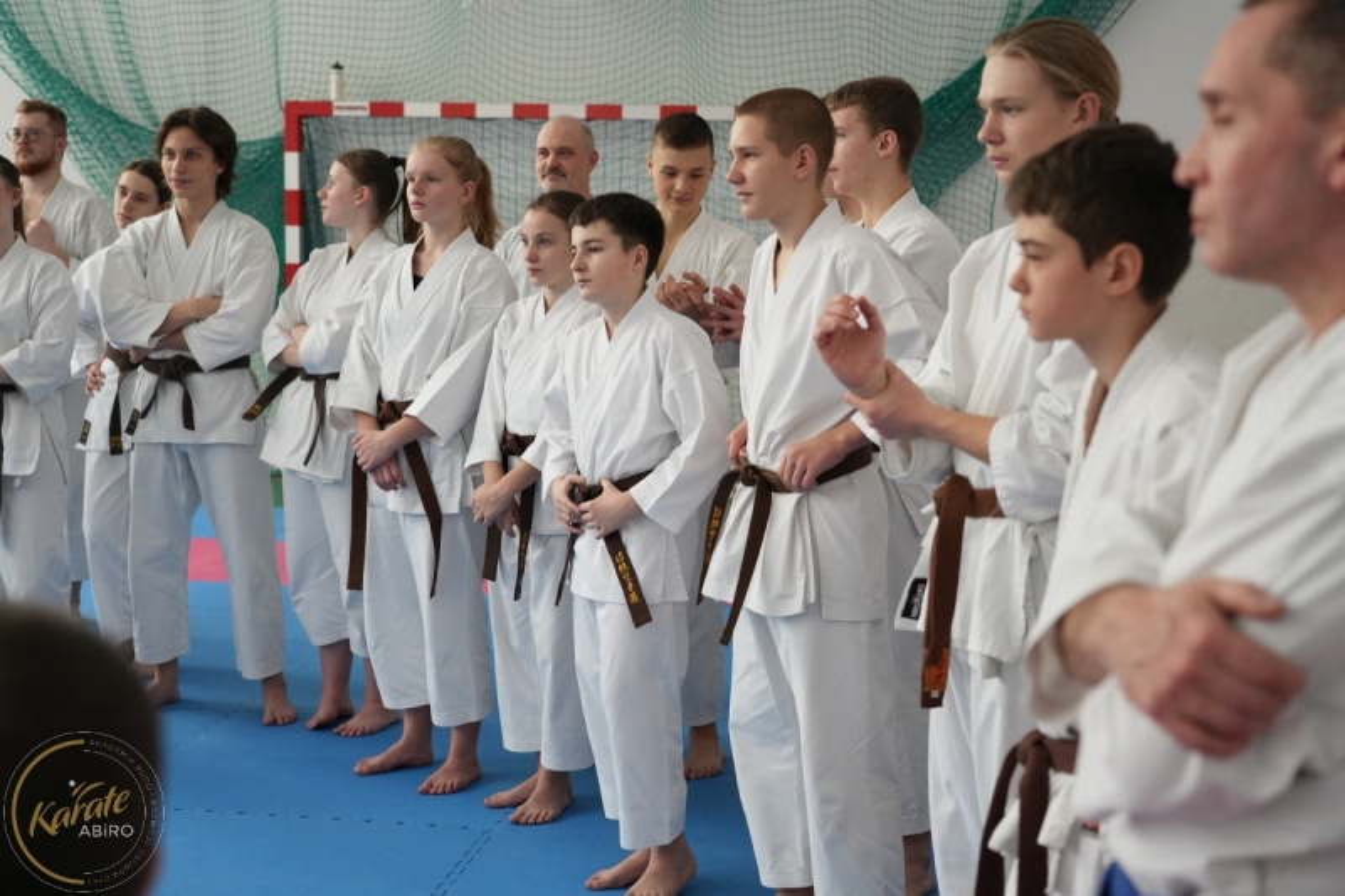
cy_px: 448
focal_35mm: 52
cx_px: 672
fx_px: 1942
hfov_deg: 38.2
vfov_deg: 26.0
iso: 3200
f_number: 4
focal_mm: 52
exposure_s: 1/640
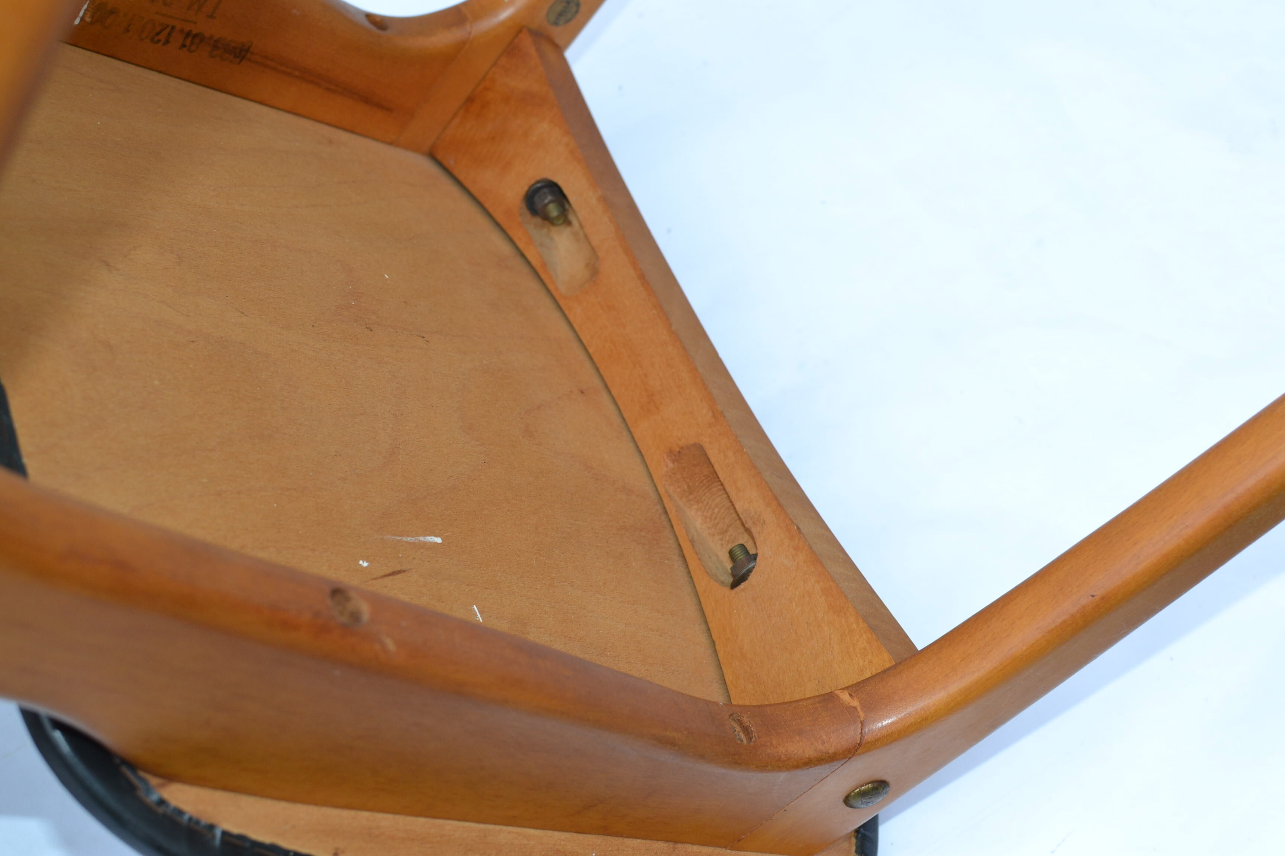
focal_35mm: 52
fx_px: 1874
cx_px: 642
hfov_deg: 37.9
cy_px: 428
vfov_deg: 25.8
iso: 400
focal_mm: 35
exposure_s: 1/200
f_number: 5.6
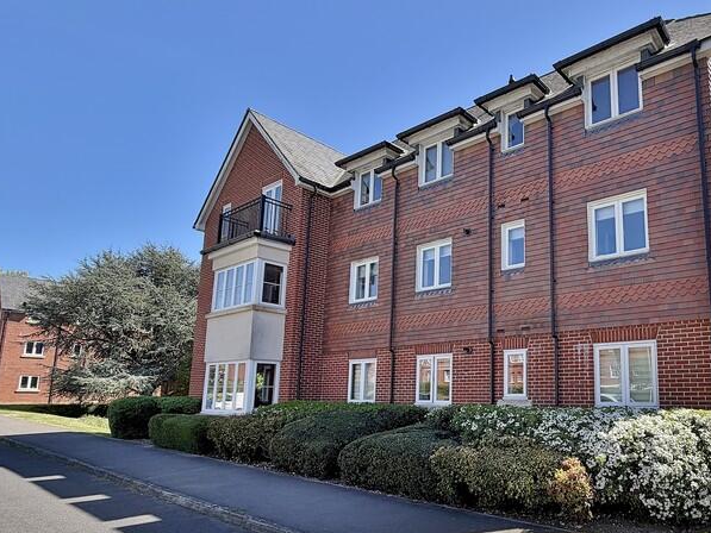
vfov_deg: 56.3
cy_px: 324
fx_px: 493
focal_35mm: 24
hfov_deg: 68.4
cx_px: 505
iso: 40
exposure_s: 1/770
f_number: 2.2
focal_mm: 2.22
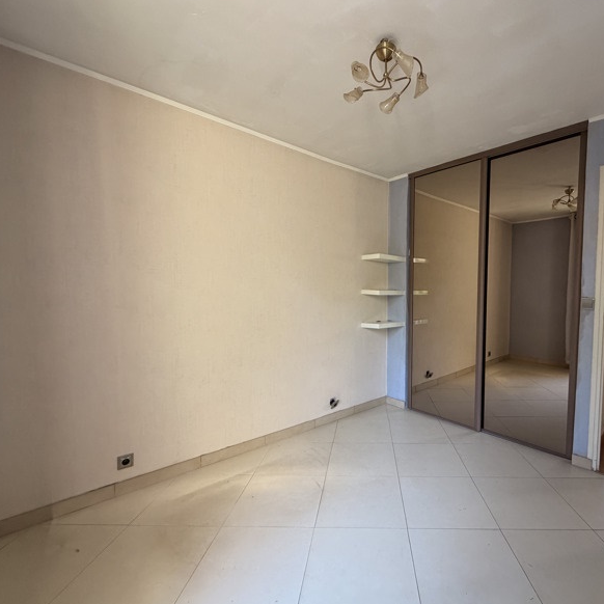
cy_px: 308
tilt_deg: -2.5
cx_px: 368
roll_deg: +0.0
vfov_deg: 84.0
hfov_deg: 82.7
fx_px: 336
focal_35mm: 17
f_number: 2.2
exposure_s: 1/119
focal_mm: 2.22
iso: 320
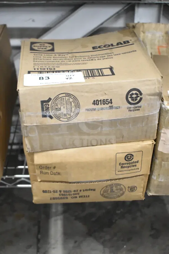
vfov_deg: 38.9
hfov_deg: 26.5
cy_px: 127
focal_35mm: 51
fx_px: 359
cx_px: 84
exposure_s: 1/60
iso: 6400
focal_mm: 34
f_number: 4.5
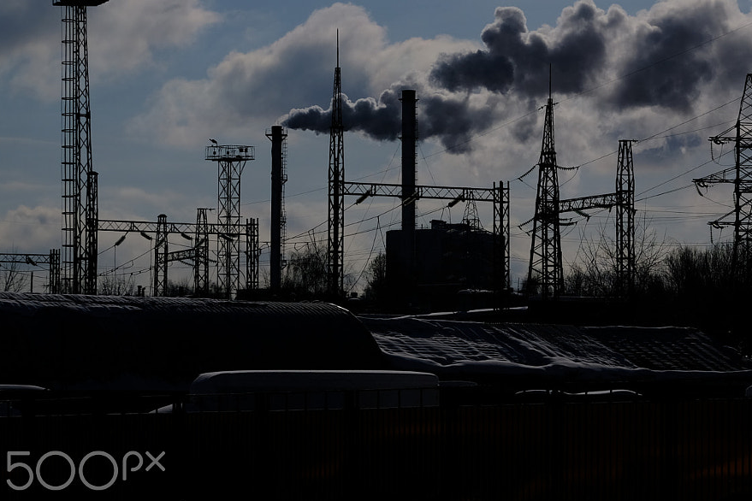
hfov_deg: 14.3
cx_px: 637
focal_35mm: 142
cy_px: 127
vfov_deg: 9.6
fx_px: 2966
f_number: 6.4
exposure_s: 1/9000
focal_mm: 52
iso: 200
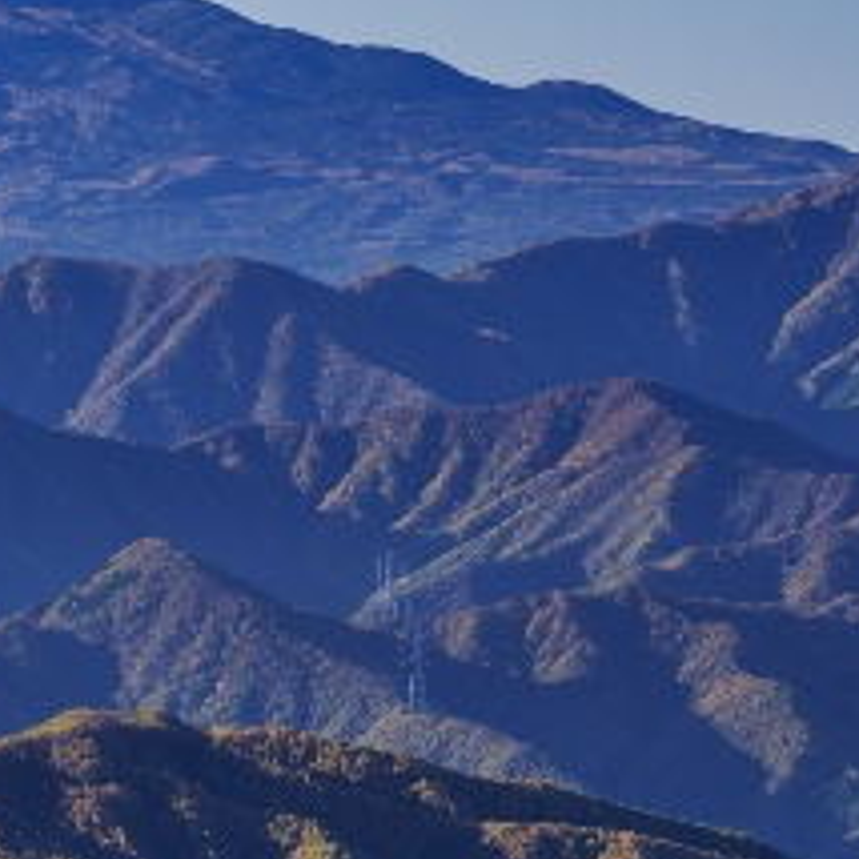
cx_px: -747
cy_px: 624
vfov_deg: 4.3
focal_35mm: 406
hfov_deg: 4.3
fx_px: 11398
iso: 100
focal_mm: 102
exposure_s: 1/30
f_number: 8
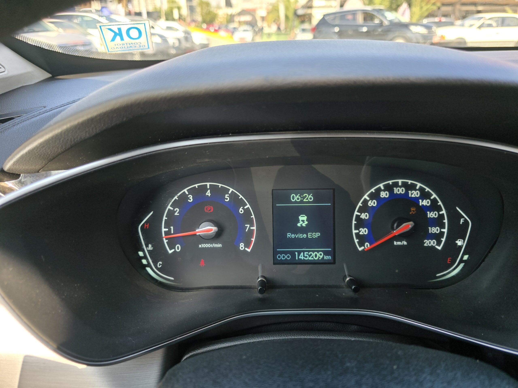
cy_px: 194
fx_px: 344
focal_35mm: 23
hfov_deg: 73.9
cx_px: 259
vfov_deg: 58.9
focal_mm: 6.3
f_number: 1.7
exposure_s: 1/180
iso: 50
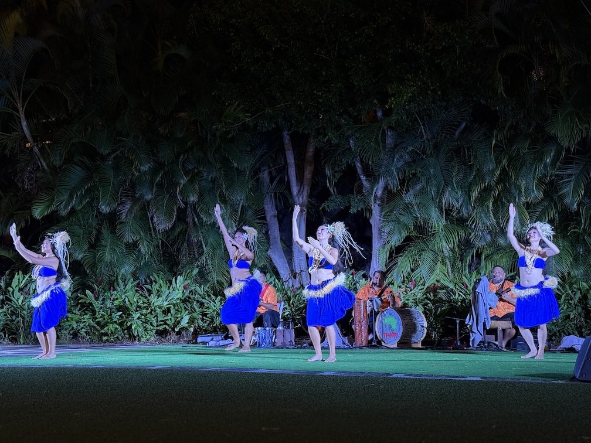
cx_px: 296
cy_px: 222
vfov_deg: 30.3
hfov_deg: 39.7
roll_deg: +0.4
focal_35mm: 48
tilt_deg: +6.6
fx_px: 820
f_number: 1.78
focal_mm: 6.76
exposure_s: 1/40
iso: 320
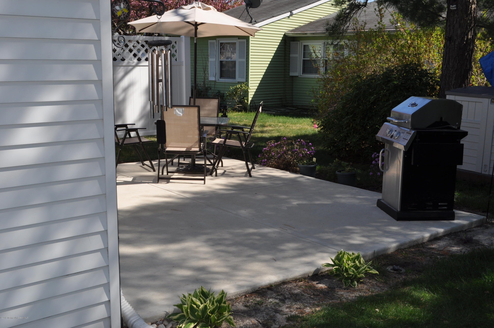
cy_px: 164
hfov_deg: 49.6
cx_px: 247
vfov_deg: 34.1
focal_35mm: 39
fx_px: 534
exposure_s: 1/200
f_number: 11
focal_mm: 26
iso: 200
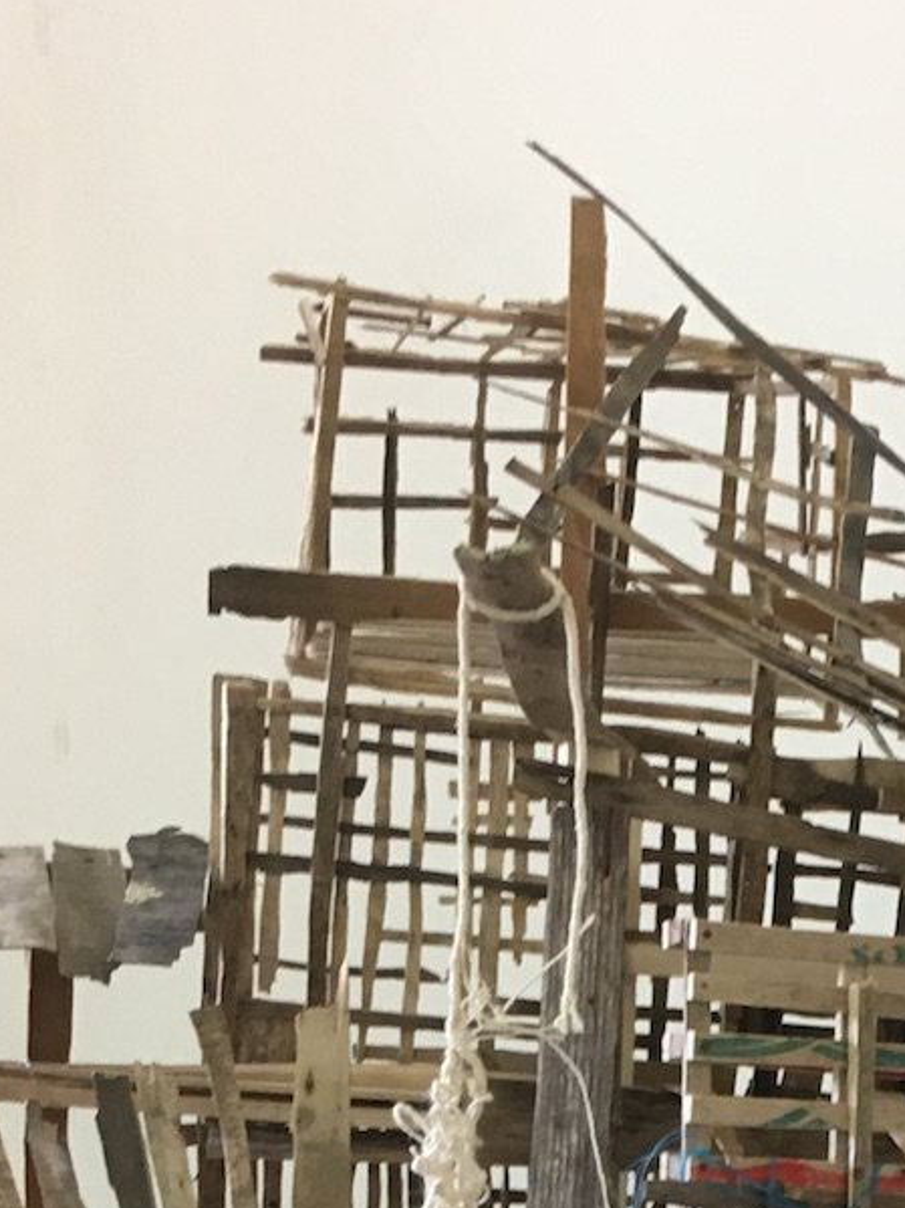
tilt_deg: -10.2
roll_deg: -0.5
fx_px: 3243
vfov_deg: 19.7
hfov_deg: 15.6
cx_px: 881
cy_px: 1478
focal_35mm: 93
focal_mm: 4.15
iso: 125
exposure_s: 1/33
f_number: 2.2
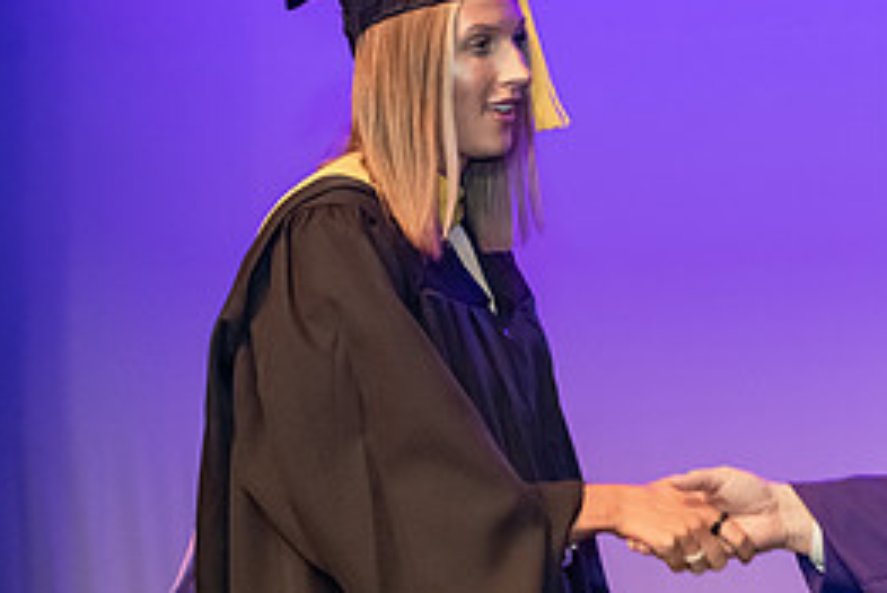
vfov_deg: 8.9
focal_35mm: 155
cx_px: 799
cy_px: 293
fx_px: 3821
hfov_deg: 13.1
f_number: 4
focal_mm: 70
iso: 3200
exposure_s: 1/200
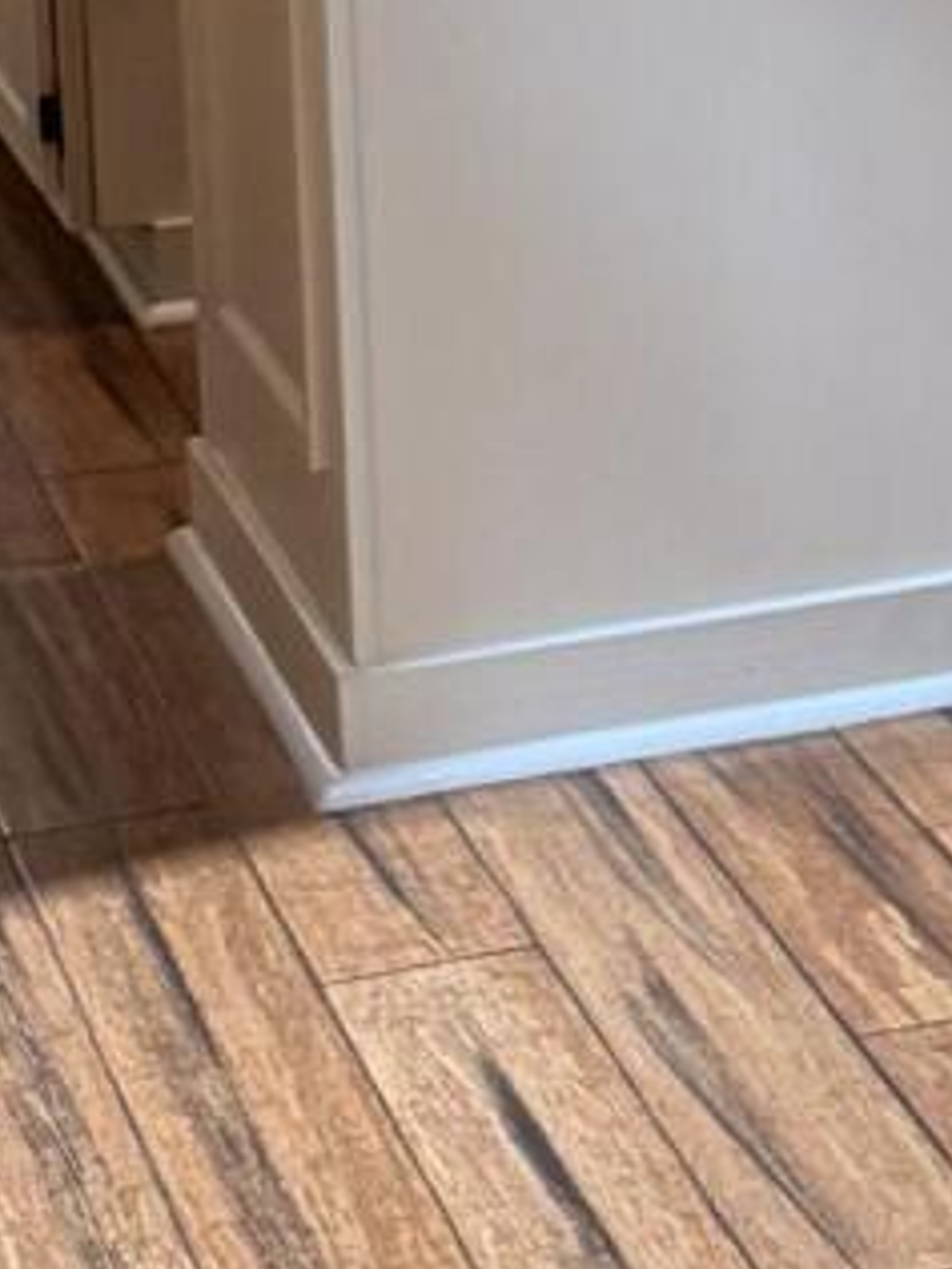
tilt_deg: -8.6
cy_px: -329
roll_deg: -1.1
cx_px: 2756
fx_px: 5574
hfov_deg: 8.4
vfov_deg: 12.6
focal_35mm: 152
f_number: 1.78
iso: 320
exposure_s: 1/60
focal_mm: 6.76
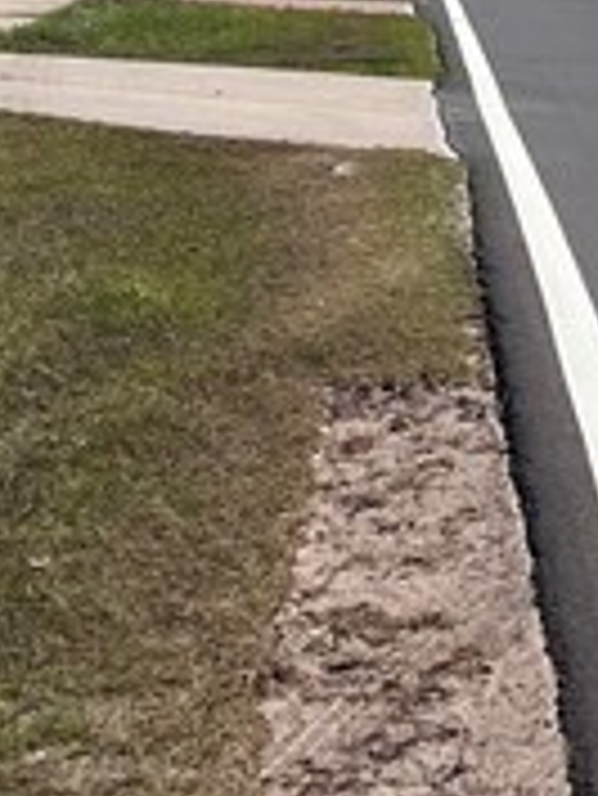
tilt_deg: -1.3
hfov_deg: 9.5
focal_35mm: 150
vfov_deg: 12.9
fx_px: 3451
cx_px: 971
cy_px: -54
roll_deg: -2.0
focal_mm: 5.7
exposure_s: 1/6993
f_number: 1.5
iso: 50
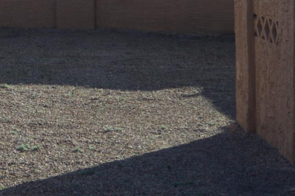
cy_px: -41
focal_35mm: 176
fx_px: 1441
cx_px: -309
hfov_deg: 10.6
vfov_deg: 7.7
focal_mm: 18
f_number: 3.5
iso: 100
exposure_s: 1/1000
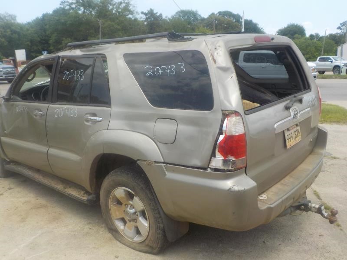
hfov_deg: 60.0
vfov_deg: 46.8
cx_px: 174
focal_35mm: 30
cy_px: 130
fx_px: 301
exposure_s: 1/800
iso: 125
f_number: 3.3
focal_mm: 4.1
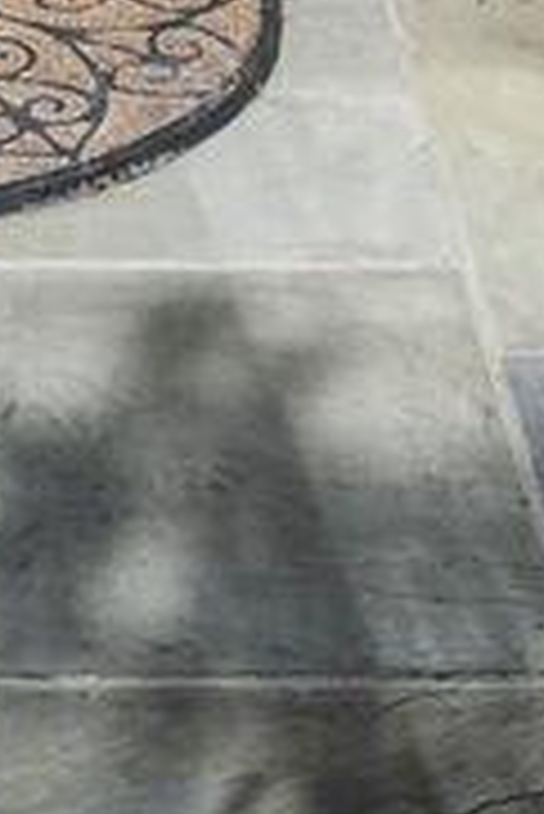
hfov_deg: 10.7
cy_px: -1381
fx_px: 2873
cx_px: 4
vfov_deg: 11.7
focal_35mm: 127
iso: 200
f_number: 9
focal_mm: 20
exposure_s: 1/400
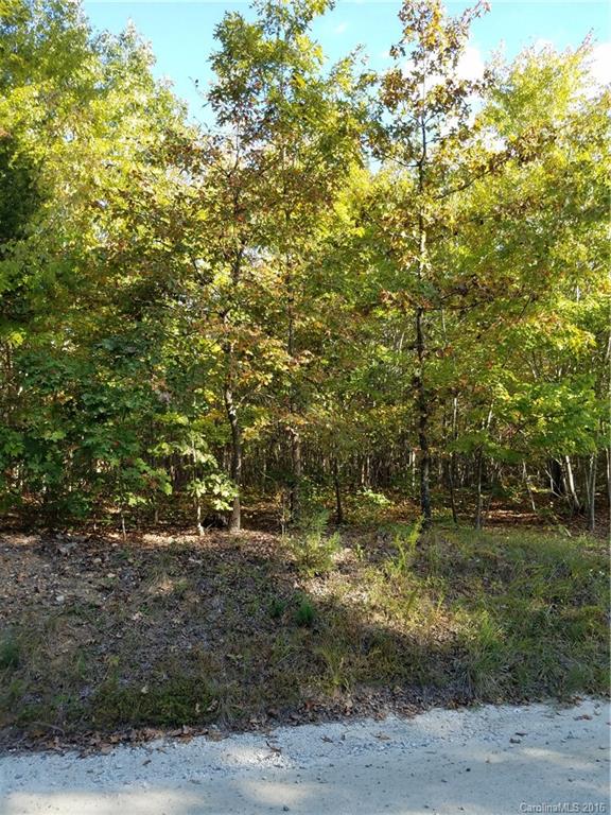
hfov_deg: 53.1
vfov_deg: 67.3
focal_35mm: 26
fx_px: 612
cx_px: 306
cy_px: 408
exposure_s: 1/389
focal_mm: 4.2
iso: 50
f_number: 1.7
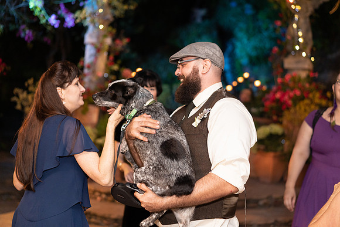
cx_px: 170
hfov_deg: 36.2
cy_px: 114
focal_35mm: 55
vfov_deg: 24.6
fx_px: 520
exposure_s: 1/200
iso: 2500
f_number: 2
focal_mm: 55
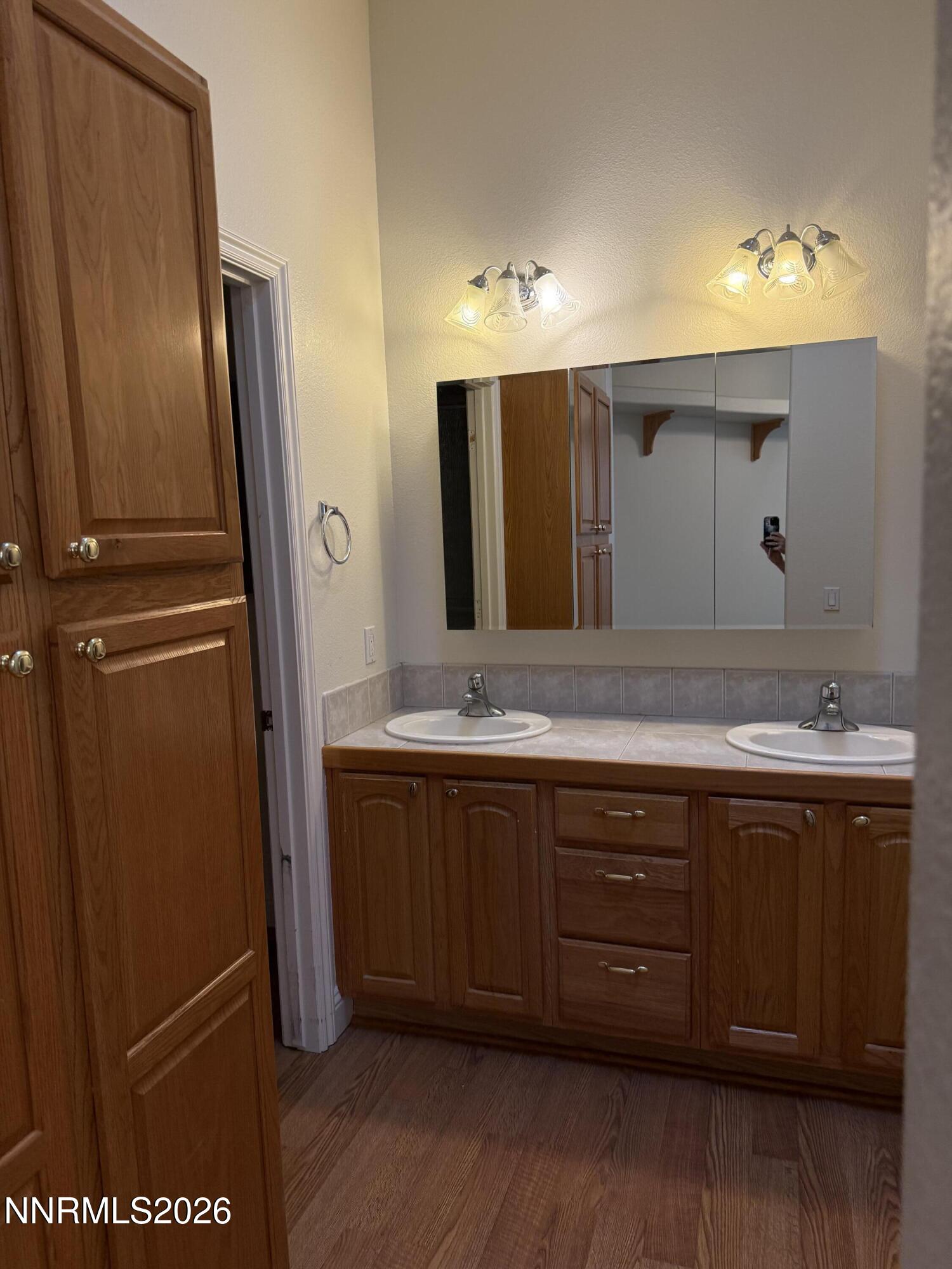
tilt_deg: -6.0
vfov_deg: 71.6
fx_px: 880
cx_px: 476
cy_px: 634
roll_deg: +1.2
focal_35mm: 24
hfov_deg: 56.8
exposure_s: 1/120
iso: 250
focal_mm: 6.76
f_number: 1.78
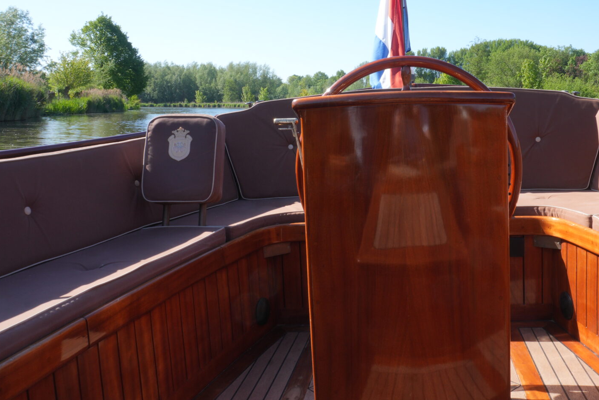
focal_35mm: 34
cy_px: 160
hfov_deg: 54.7
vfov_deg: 38.7
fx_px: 566
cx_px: 398
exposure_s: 1/30
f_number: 22
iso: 200
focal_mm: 16
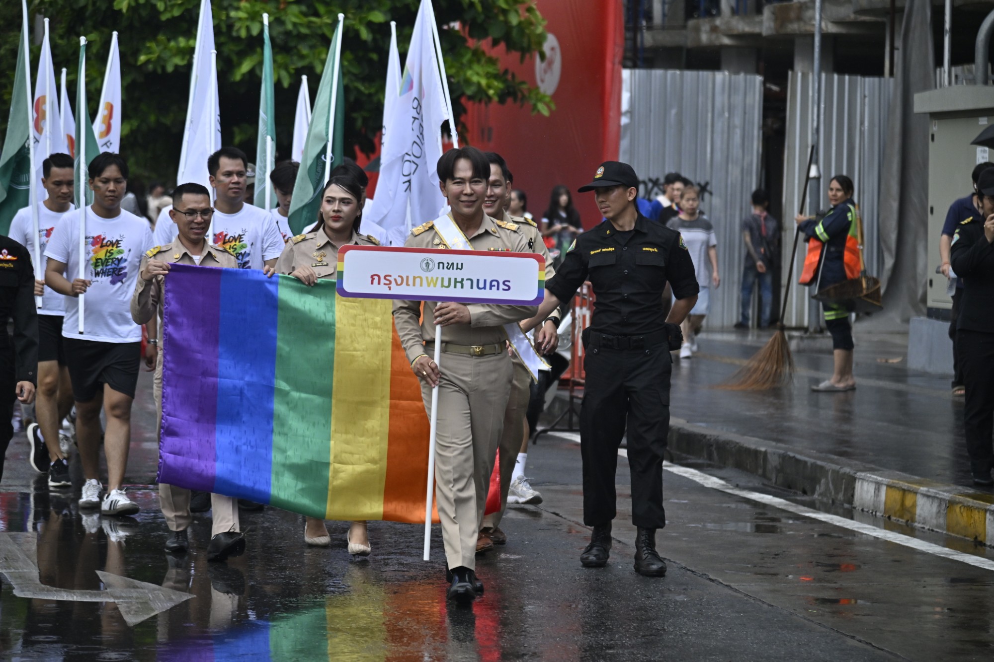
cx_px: 497
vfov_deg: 11.4
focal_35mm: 120
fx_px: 3313
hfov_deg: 17.1
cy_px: 331
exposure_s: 1/4000
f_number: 4
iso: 800
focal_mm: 120
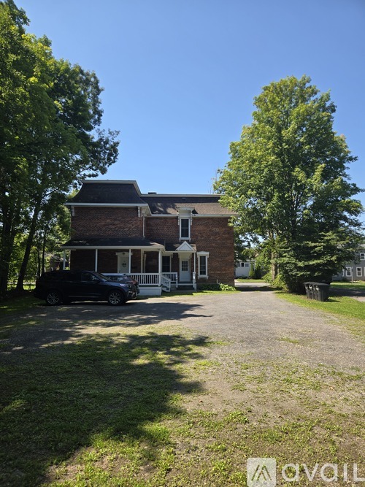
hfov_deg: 58.9
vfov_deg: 73.9
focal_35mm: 23
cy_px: 244
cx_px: 182
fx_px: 323
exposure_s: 1/1053
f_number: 1.8
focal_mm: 5.4
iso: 25
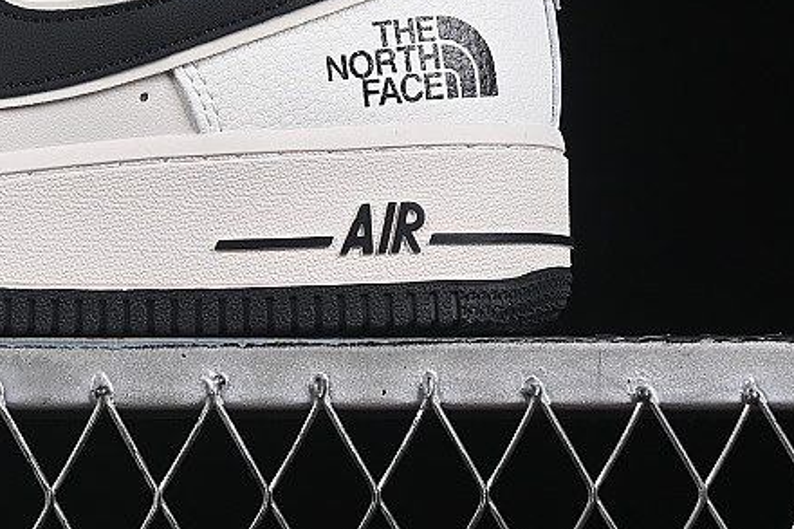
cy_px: -63
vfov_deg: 7.4
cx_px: -70
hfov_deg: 11.0
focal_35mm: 184
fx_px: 4056
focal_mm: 50
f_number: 8
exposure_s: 1/80
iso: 160
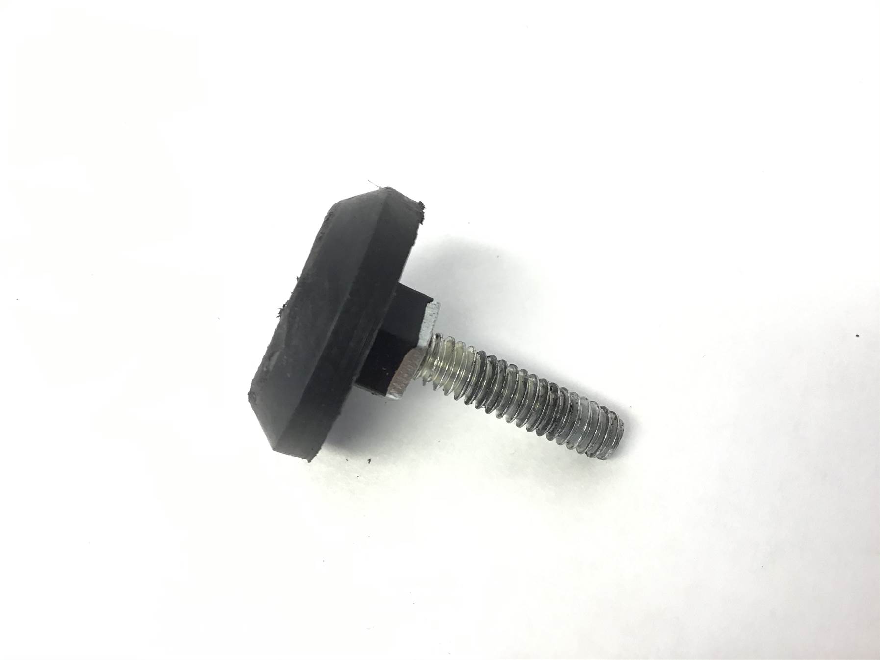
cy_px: 330
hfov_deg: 58.4
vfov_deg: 45.4
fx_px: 788
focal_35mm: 31
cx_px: 440
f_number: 2.4
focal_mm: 3.3
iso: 50
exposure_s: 1/33
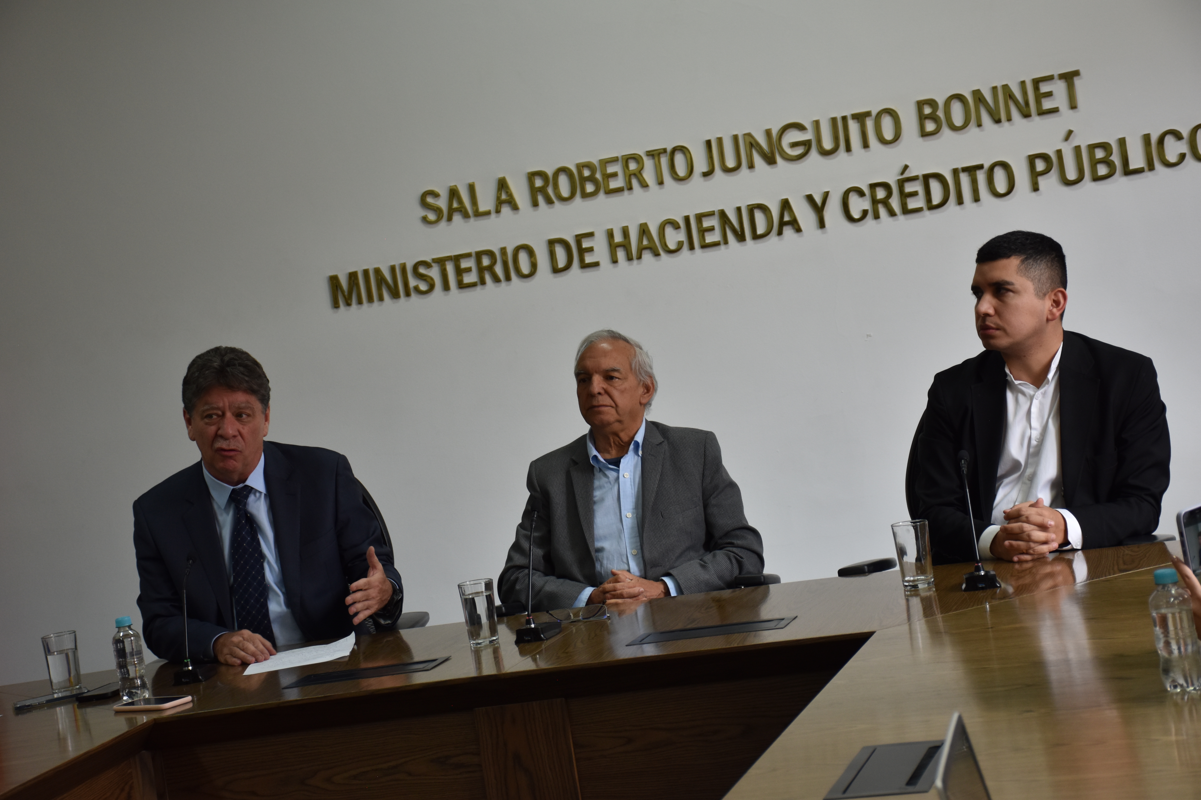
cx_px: 600
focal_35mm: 78
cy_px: 400
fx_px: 2602
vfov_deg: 17.5
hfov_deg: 26.0
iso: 400
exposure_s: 1/80
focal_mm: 52
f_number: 4.8
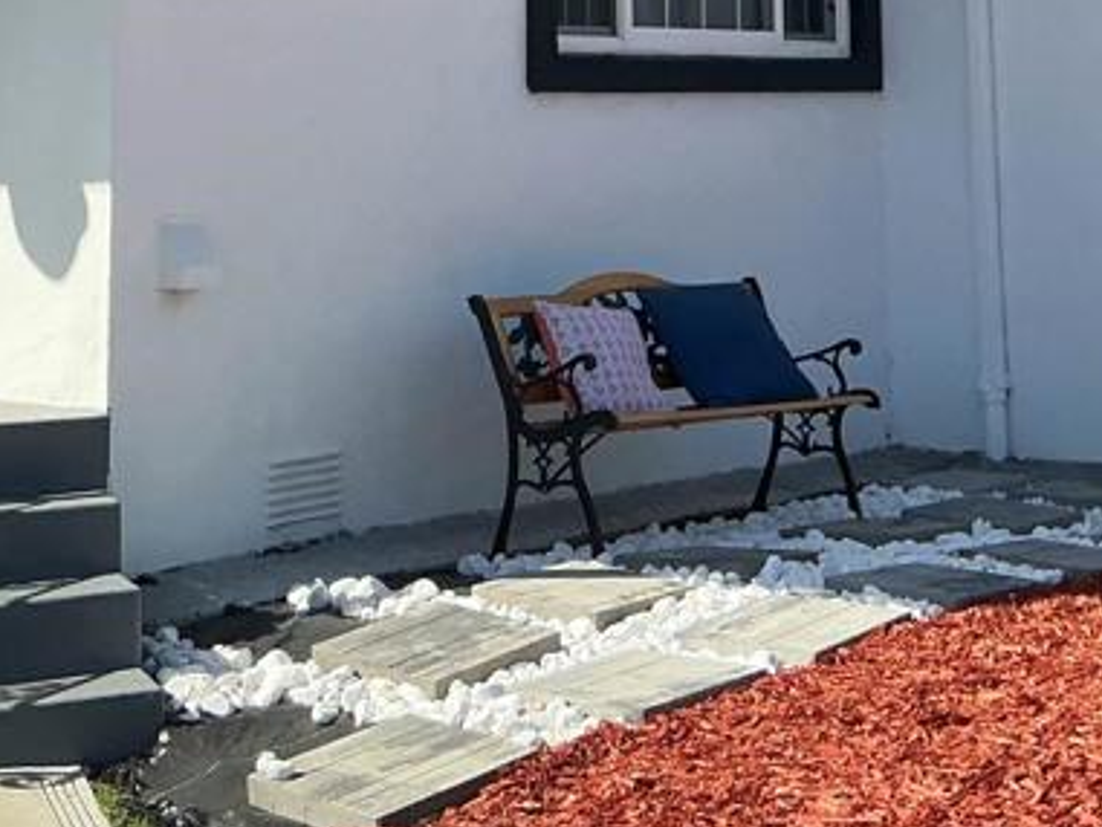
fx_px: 2484
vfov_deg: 17.8
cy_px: -214
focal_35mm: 78
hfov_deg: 24.9
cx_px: 732
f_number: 1.8
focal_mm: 3
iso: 25
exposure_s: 1/1675
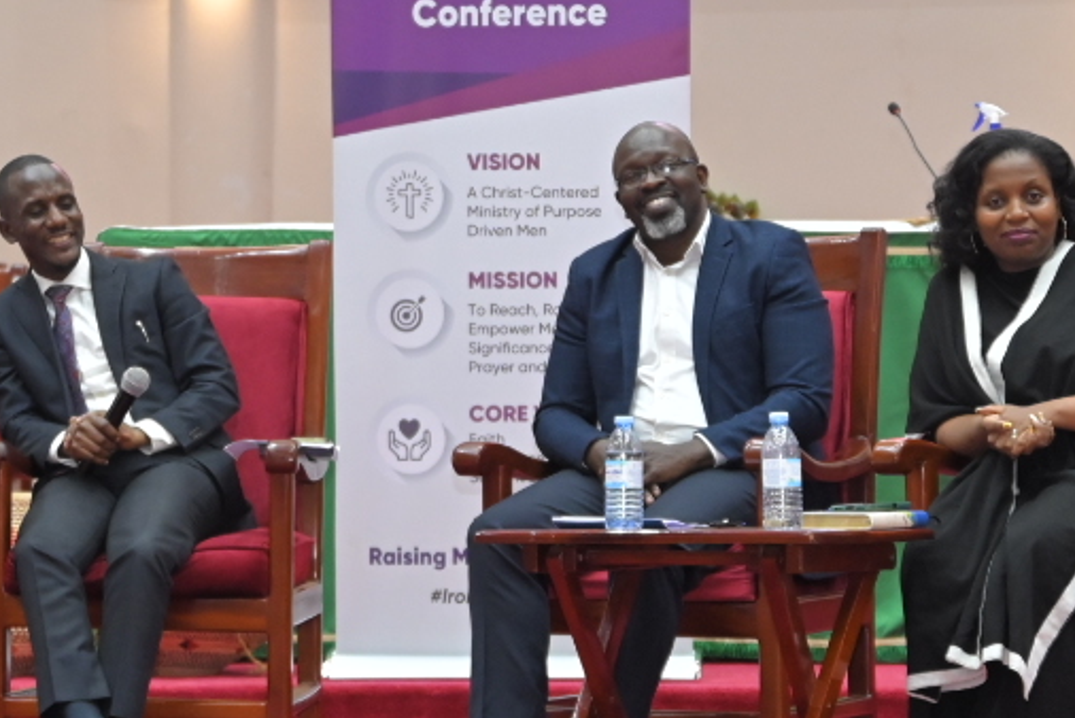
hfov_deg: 14.2
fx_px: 4302
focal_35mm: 144
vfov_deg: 9.5
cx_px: 423
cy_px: 376
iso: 2000
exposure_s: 1/100
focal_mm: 45
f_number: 2.8
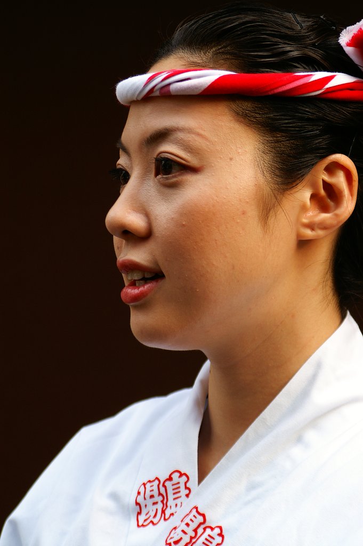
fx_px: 2045
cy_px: 273
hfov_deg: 10.1
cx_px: 182
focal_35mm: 135
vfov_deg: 15.2
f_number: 6.3
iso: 200
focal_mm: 90
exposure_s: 1/100
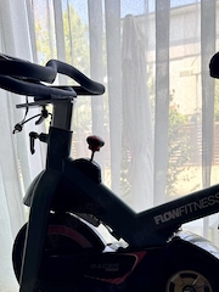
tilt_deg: -14.9
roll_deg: +3.8
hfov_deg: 35.9
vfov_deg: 44.5
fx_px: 337
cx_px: 129
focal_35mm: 40
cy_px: 234
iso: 64
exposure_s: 1/191
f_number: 1.78
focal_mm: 6.76
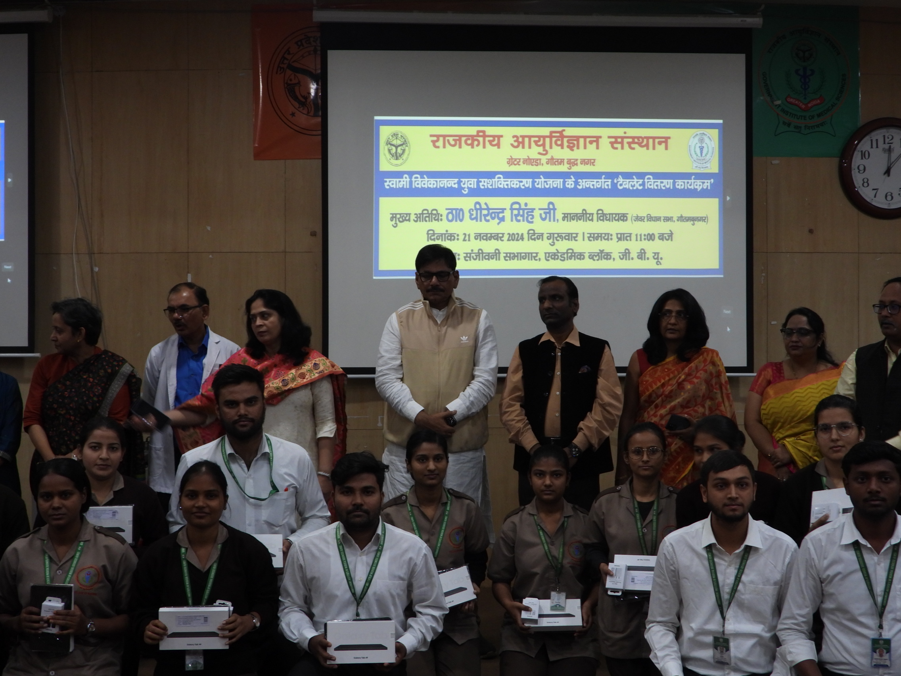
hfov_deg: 40.4
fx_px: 1223
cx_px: 450
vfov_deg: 30.9
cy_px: 338
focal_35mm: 47
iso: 220
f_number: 3.2
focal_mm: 8.5
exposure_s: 1/30
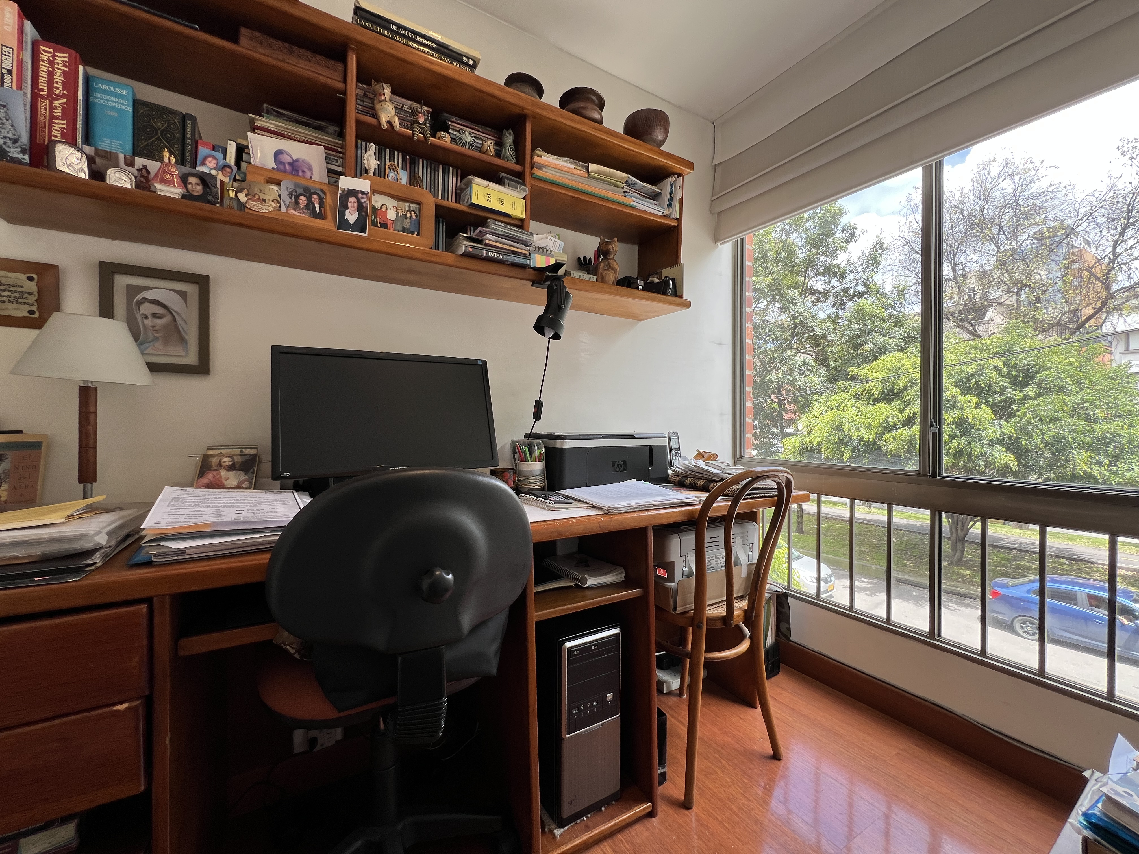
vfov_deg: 89.9
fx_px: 428
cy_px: 427
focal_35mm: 13
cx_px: 570
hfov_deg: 106.2
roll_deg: +0.3
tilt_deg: -1.4
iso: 32
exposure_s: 1/141
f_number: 1.8
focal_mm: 1.57
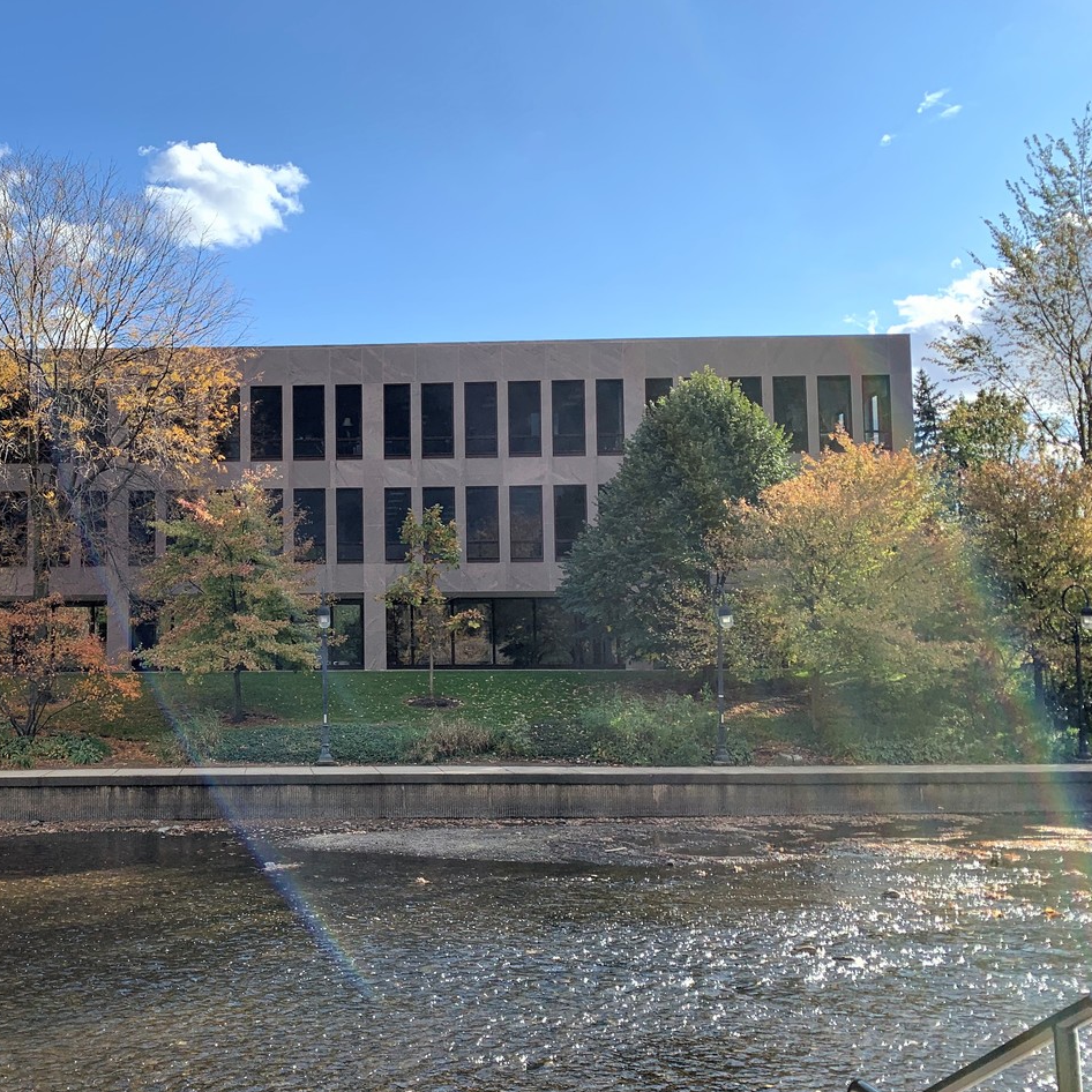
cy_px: 603
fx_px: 1249
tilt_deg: +4.1
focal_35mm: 35
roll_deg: -1.7
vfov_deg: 47.1
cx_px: 302
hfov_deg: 45.9
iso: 25
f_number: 1.8
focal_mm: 4.25
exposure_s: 1/1314
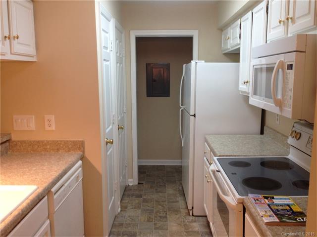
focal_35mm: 33
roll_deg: -0.1
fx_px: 302
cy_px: 118
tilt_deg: -10.8
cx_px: 158
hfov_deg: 55.4
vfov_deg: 42.9
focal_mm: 4.12
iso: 50
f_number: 2.4
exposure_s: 1/24
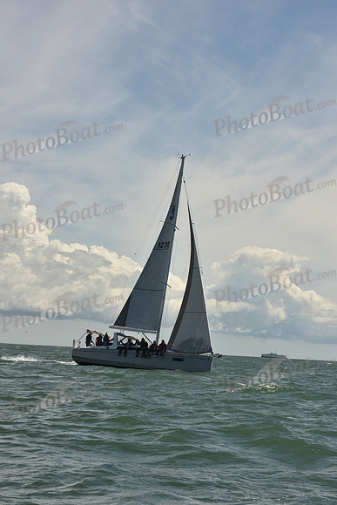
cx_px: 168
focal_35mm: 86
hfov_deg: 15.9
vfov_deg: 23.6
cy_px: 252
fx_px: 1207
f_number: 14
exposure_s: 1/800
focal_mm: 86
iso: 320
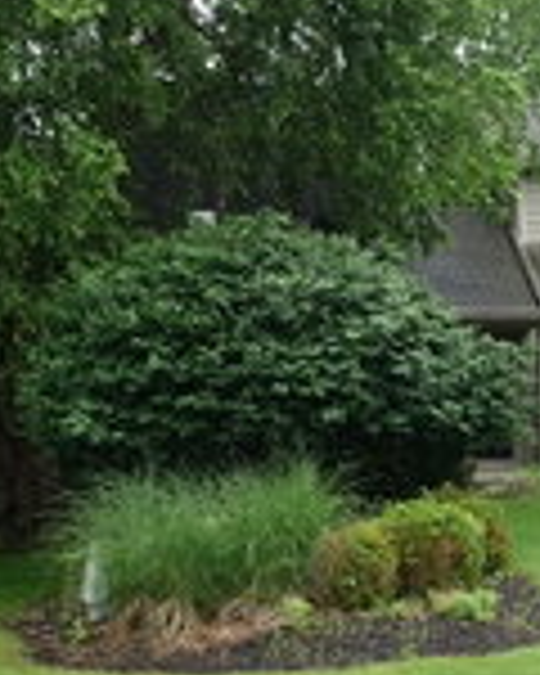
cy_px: 236
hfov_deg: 19.4
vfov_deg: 24.7
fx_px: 1538
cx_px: 526
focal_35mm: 77
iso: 125
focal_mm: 8.8
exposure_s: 1/125
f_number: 4.5
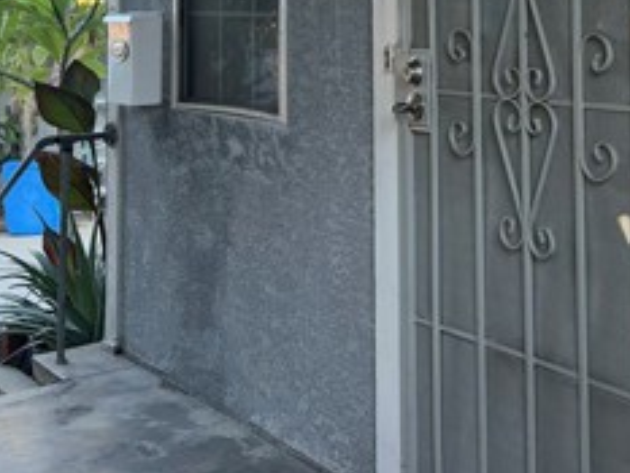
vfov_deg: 21.2
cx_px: 443
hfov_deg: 29.1
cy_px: -38
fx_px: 1202
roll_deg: +0.4
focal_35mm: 66
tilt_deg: +0.2
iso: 160
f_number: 1.78
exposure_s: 1/225
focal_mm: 6.76
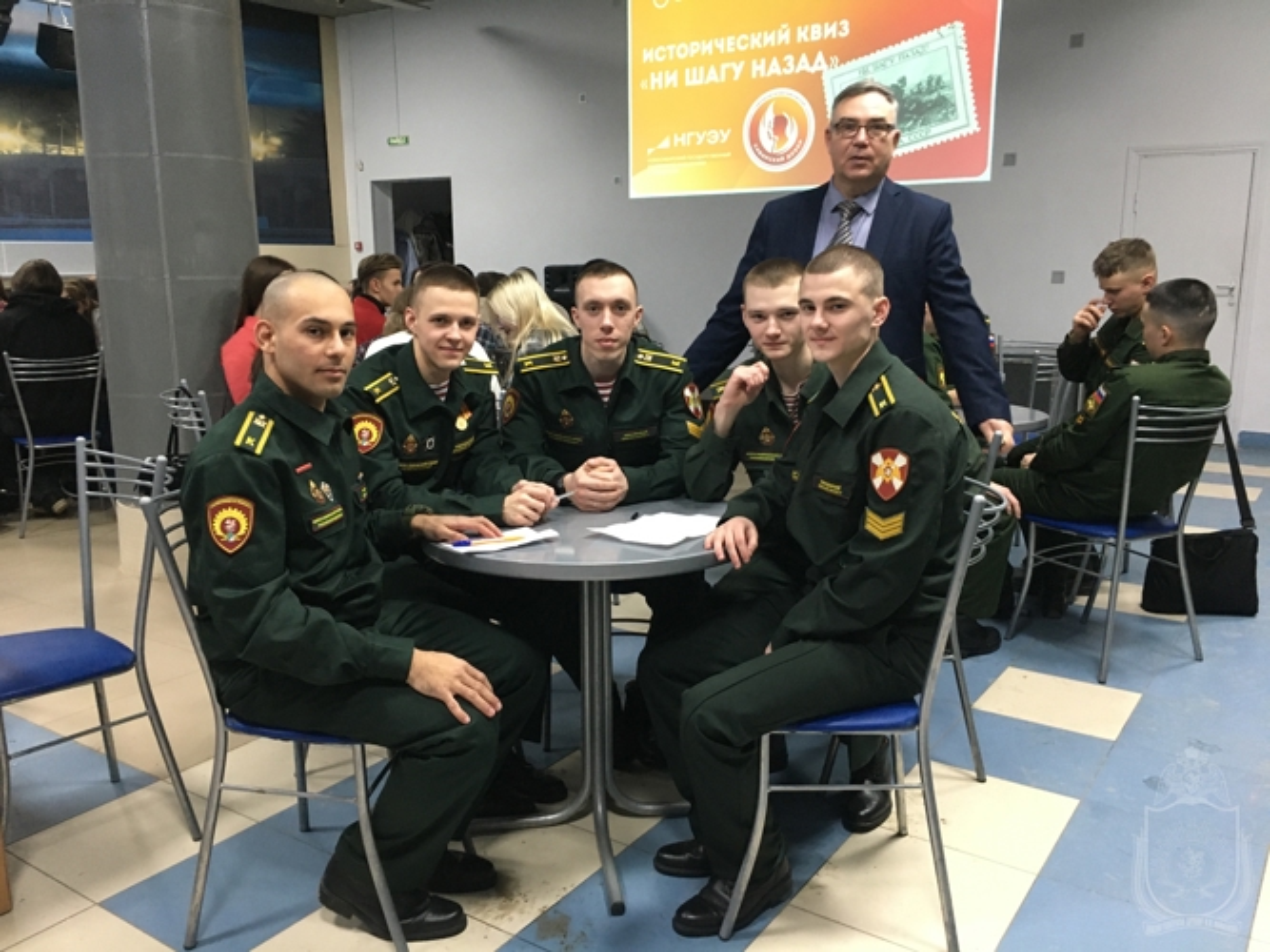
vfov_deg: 48.2
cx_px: 635
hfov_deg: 61.7
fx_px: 1064
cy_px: 476
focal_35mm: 29
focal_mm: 4.15
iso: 200
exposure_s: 1/20
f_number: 2.2
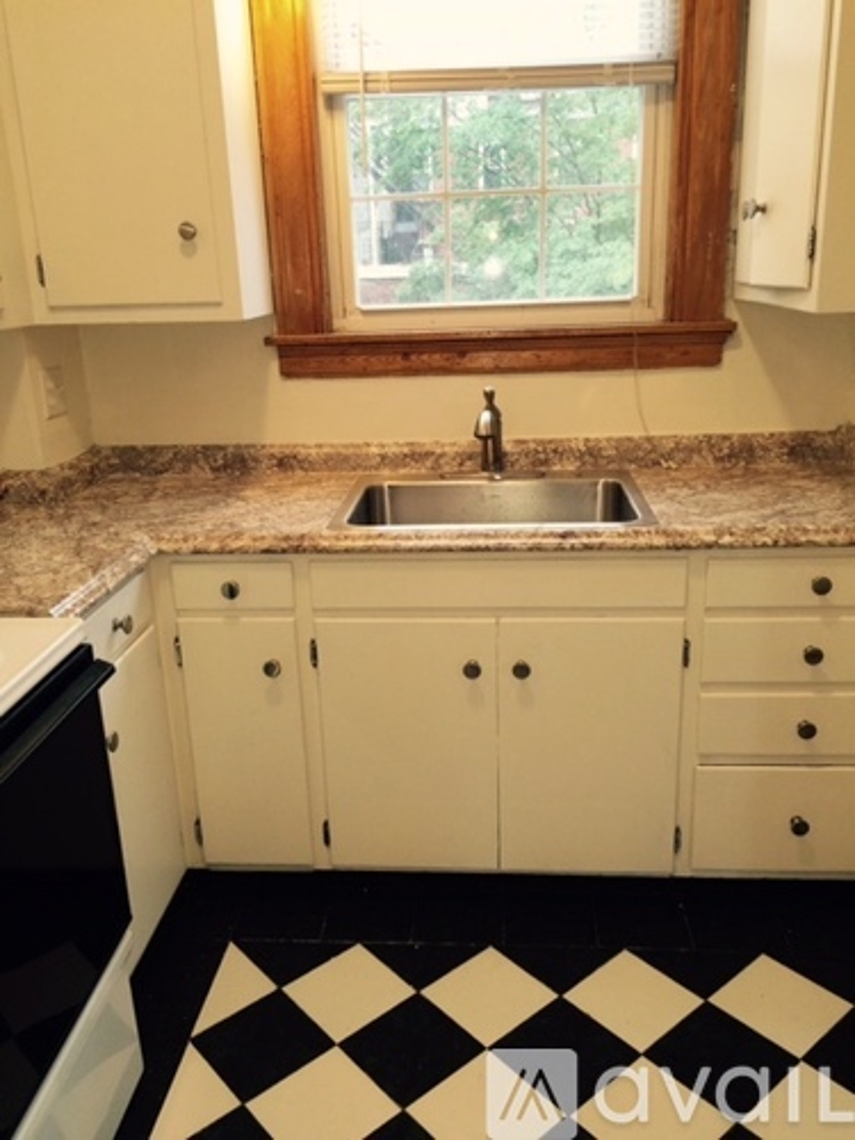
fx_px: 955
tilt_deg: -19.2
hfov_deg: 48.2
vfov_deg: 61.7
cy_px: 570
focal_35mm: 29
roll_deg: +2.9
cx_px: 428
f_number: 2.2
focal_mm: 4.15
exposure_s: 1/30
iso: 80
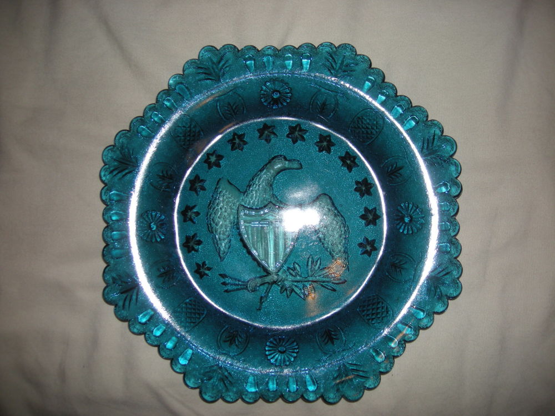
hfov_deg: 52.6
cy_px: 208
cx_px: 278
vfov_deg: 40.7
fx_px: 561
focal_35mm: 35
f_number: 5.7
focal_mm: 5.7
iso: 50
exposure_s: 1/60
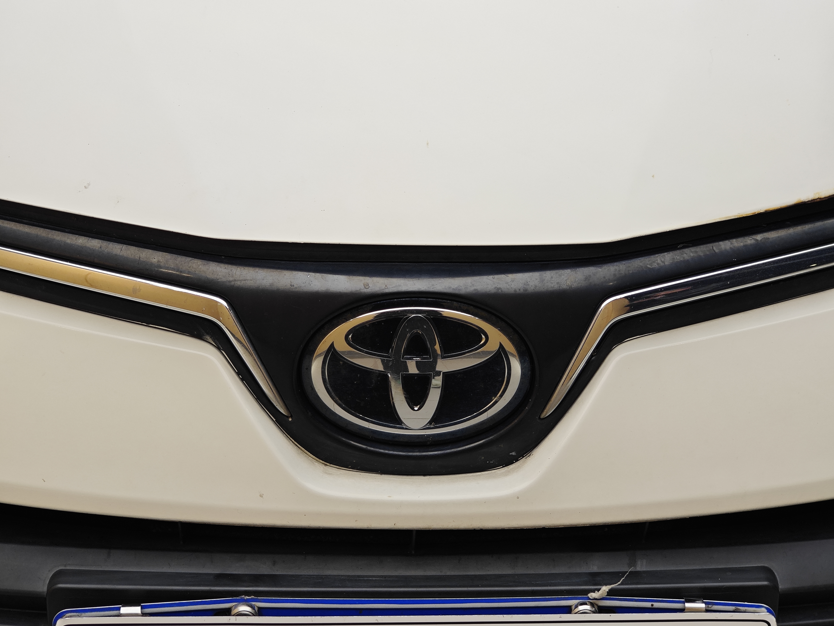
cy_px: 313
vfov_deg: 19.6
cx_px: 417
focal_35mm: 75
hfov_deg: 26.0
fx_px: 1807
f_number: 1.8
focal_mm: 9.87
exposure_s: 1/100
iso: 100
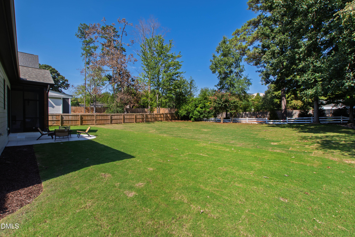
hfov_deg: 100.4
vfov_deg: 77.3
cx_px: 178
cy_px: 118
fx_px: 148
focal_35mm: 15
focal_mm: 10
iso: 100
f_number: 9
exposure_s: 1/125
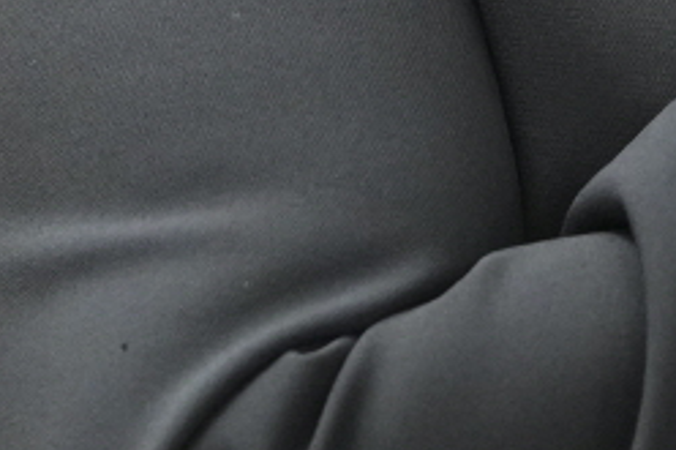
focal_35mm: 1430
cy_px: -537
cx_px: 1458
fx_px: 26833
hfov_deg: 1.4
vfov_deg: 1.0
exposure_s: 1/160
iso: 2500
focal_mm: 197
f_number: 4
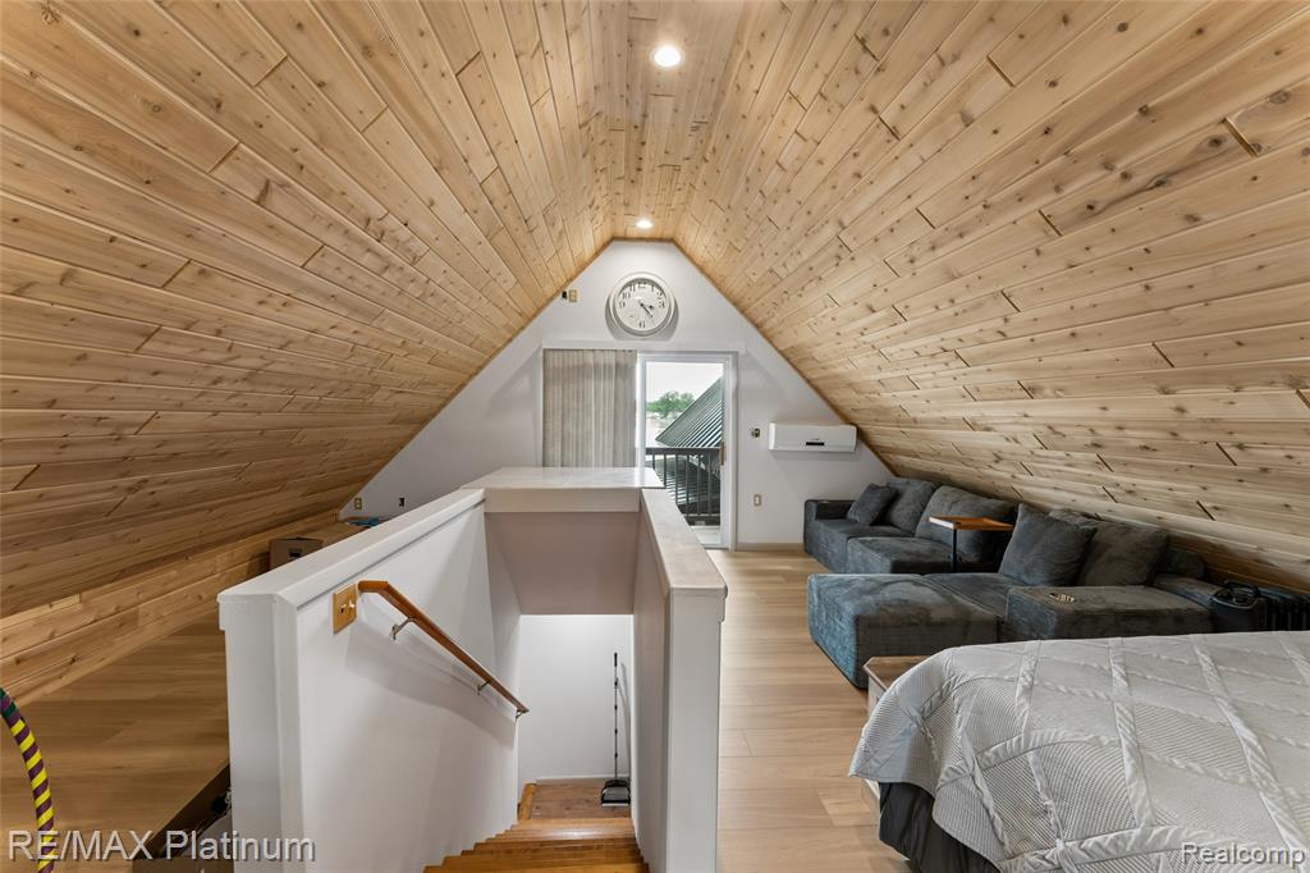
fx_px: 509
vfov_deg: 81.2
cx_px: 655
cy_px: 436
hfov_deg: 104.3
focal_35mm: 14
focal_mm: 14
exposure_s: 1/2.5
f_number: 13
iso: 400
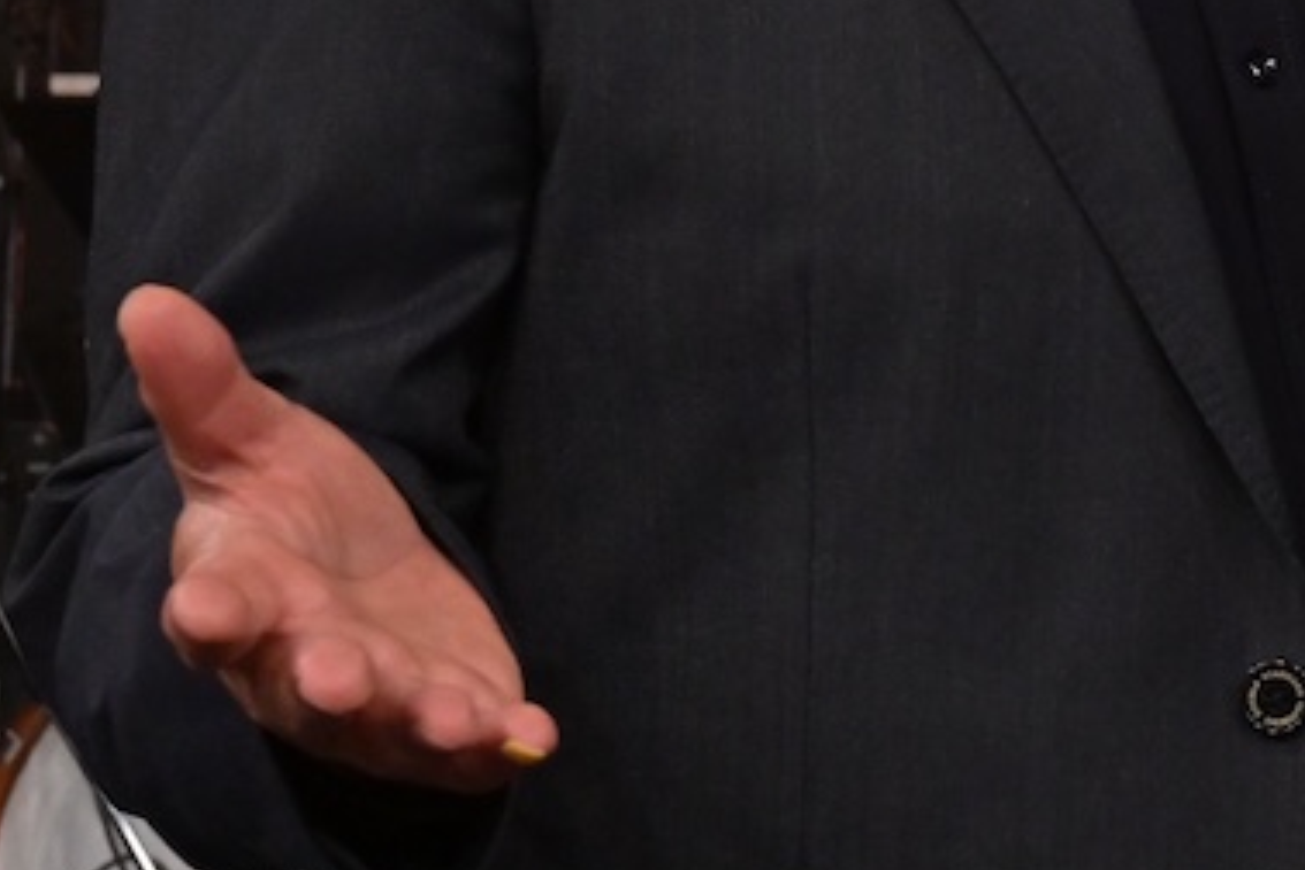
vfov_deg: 7.0
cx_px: 2603
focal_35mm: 193
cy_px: -297
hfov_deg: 9.9
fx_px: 6996
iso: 3200
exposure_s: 1/125
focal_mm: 38
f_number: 8
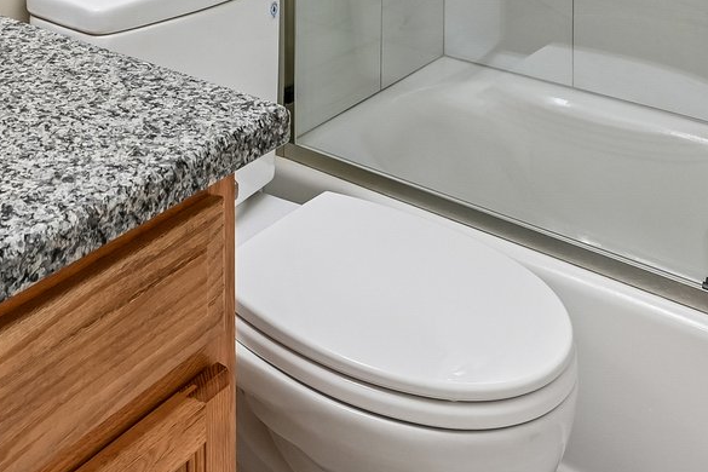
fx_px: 964
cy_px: -281
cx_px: 119
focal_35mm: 49
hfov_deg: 38.5
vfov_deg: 21.7
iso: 280
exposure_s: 1/15
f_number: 8
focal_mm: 14
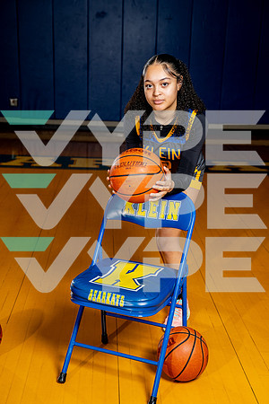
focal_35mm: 53
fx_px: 594
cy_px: 202
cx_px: 134
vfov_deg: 37.5
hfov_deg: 25.5
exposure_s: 1/250
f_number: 4
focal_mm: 53
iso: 160
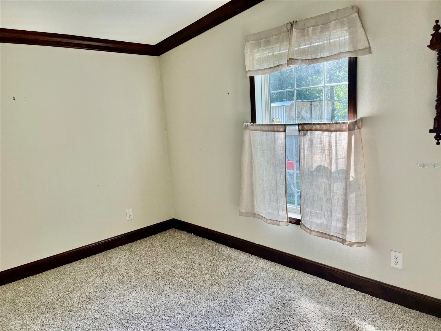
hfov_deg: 67.3
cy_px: 166
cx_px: 220
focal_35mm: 26
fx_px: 331
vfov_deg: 53.1
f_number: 1.6
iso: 64
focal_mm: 5.1
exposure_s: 1/120
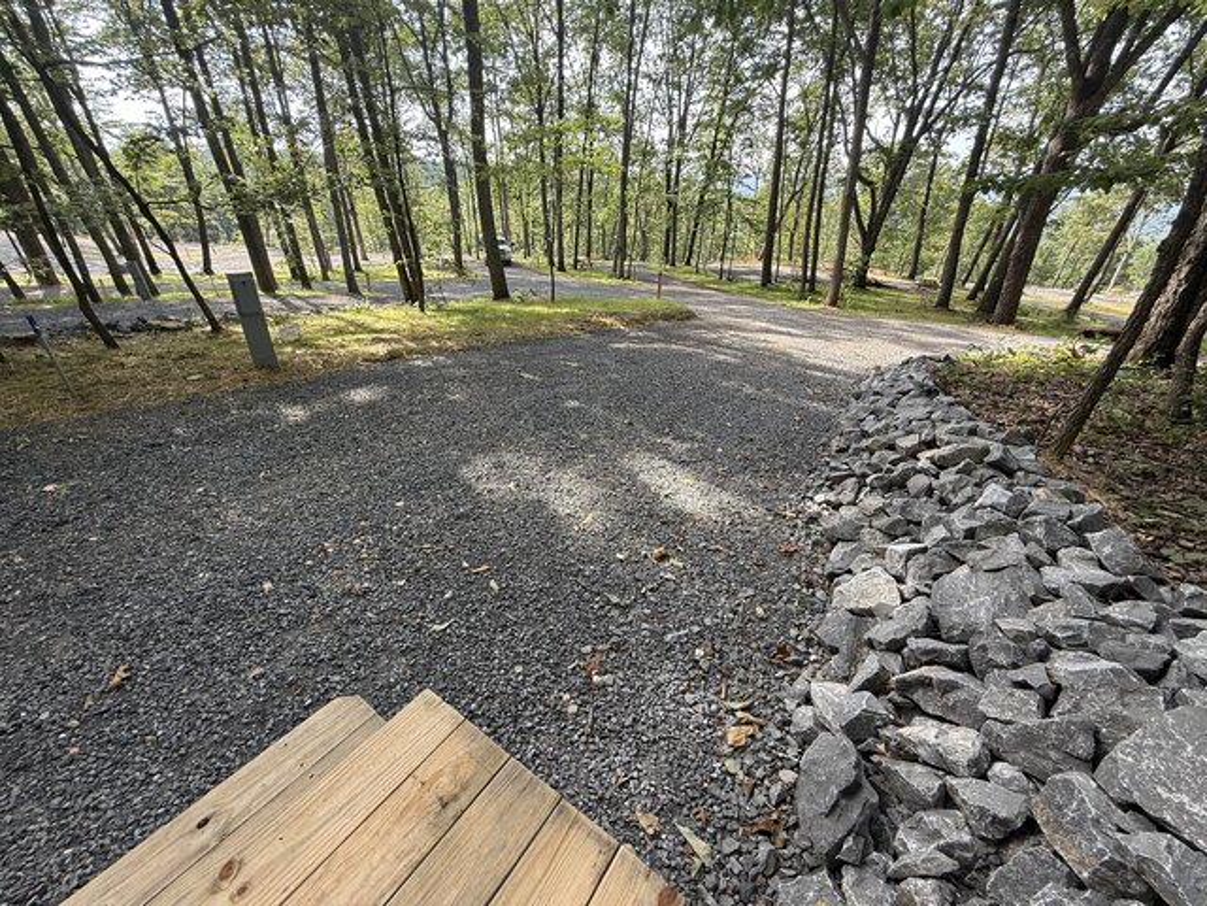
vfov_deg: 85.7
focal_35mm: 14
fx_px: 488
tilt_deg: -29.9
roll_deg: -3.1
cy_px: 453
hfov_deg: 102.1
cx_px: 604
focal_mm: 2.22
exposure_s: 1/116
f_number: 2.2
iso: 50
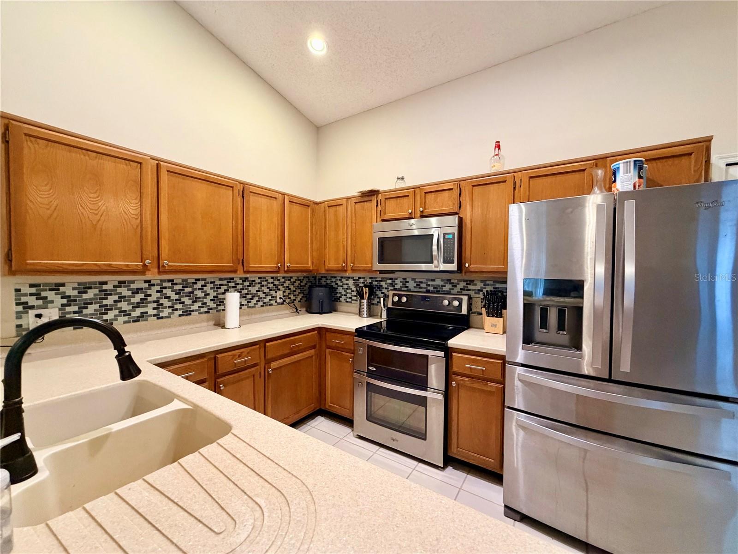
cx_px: 369
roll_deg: -0.5
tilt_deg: -2.1
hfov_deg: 102.1
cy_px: 277
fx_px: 298
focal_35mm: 14
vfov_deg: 85.7
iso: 500
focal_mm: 2.22
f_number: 2.2
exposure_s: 1/60
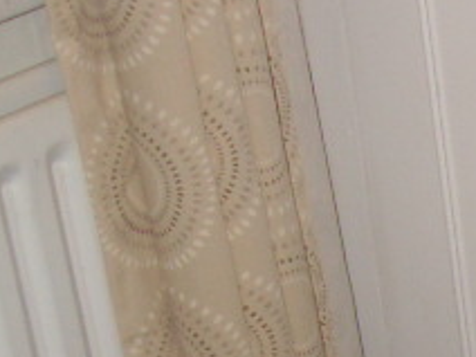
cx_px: 1058
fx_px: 2461
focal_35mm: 179
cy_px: 790
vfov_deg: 7.8
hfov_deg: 10.0
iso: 100
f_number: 2.8
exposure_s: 1/45
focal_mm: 6.3
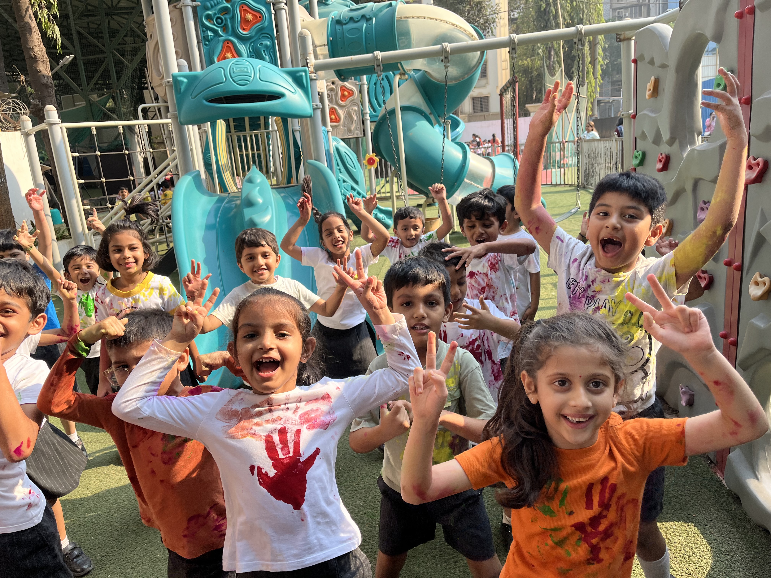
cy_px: 289
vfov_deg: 53.1
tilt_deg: -14.0
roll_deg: +4.3
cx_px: 386
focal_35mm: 26
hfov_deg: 67.3
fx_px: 579
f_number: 1.6
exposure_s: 1/653
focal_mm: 5.1
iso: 50
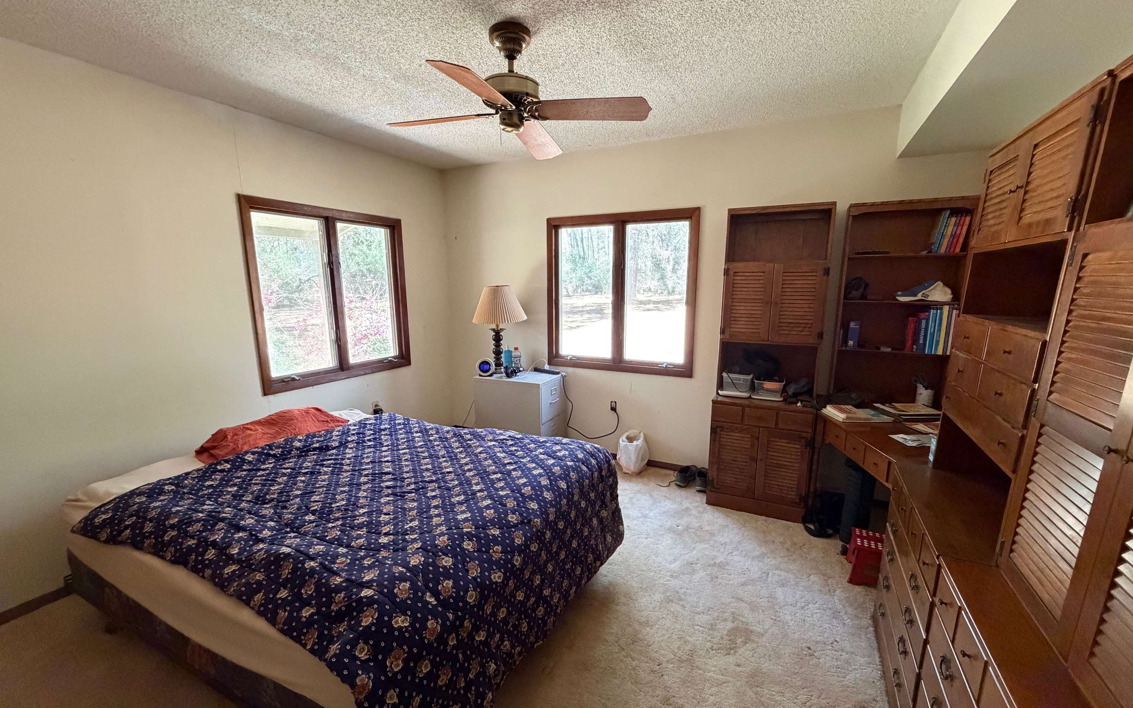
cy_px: 371
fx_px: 463
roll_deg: +0.0
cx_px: 572
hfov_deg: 101.5
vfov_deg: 74.8
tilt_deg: -11.7
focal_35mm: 15
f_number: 2.2
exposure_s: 1/60
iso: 640
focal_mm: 2.22
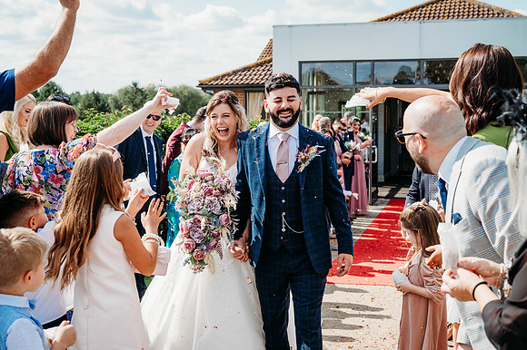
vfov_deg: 27.5
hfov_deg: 40.4
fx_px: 717
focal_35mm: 49
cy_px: 175
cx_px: 264
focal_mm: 49
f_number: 5
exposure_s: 1/800
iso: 220
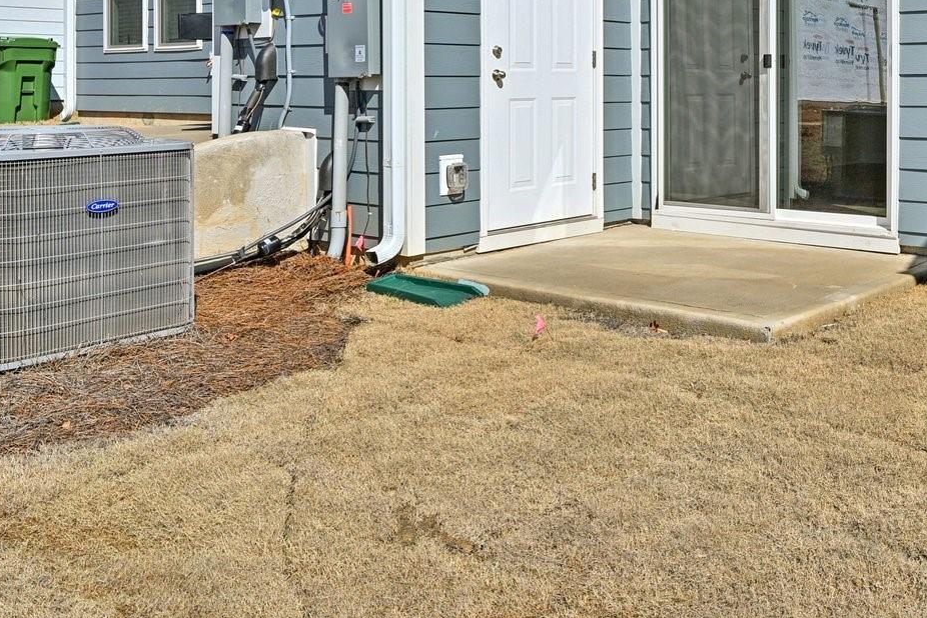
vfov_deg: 30.8
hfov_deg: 44.1
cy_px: 88
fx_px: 1082
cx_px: 744
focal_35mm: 42
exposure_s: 1/640
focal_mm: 19
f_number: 8
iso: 100
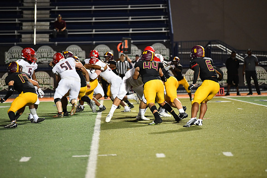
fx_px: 1335
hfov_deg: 11.4
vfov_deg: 7.6
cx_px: 134
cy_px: 89
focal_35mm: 180
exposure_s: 1/1250
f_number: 2.8
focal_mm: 180
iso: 6400
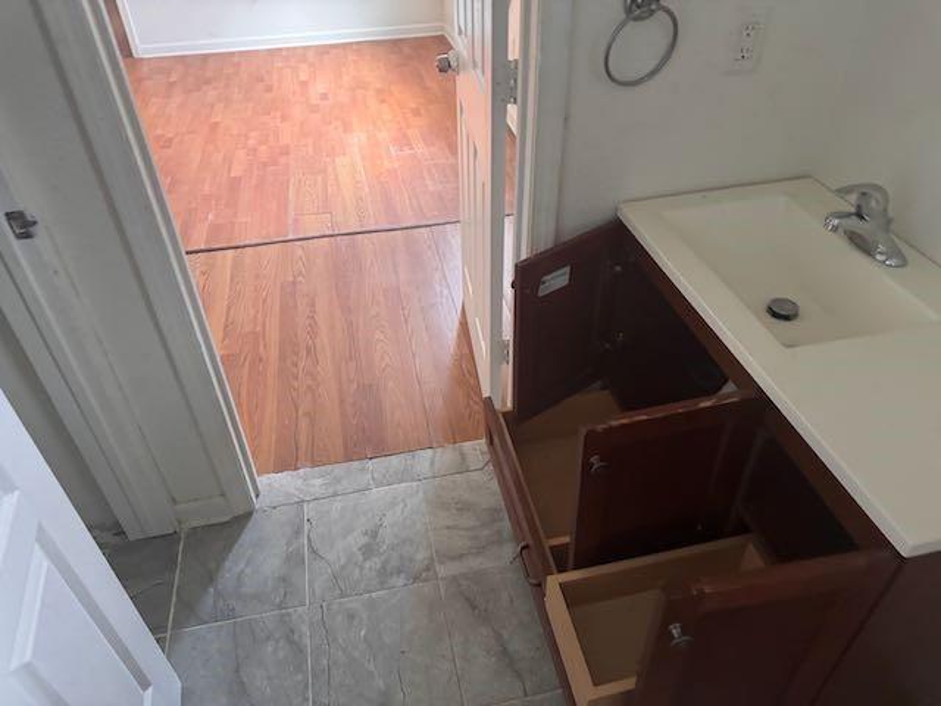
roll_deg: +2.8
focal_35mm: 24
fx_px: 652
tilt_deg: -32.5
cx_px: 470
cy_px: 353
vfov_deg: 56.8
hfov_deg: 71.6
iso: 800
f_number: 1.78
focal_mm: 6.76
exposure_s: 1/60
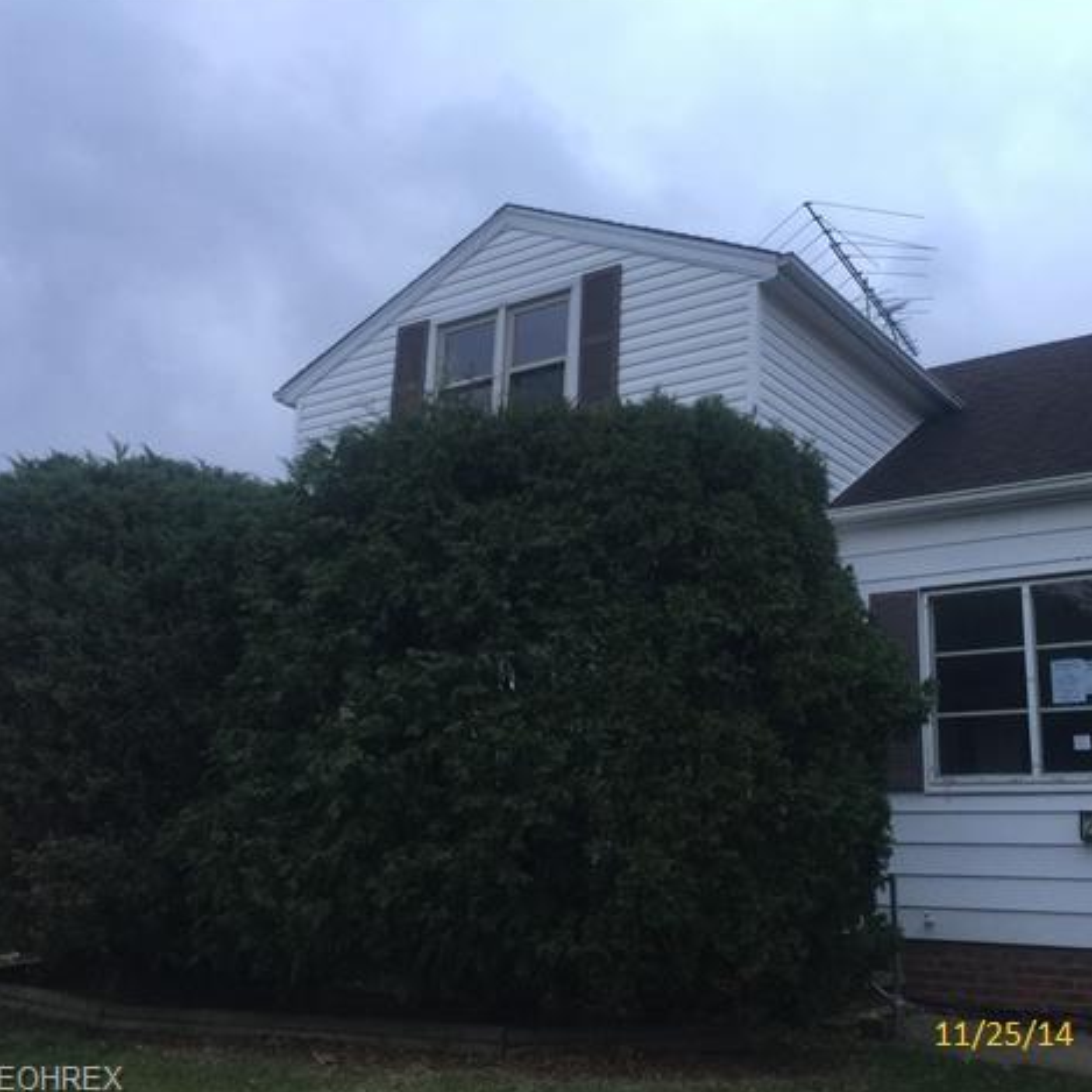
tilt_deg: +15.4
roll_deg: -0.7
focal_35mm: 35
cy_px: 543
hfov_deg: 46.8
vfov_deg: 47.2
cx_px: 682
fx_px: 1249
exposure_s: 1/30
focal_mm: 4.15
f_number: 2.2
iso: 50
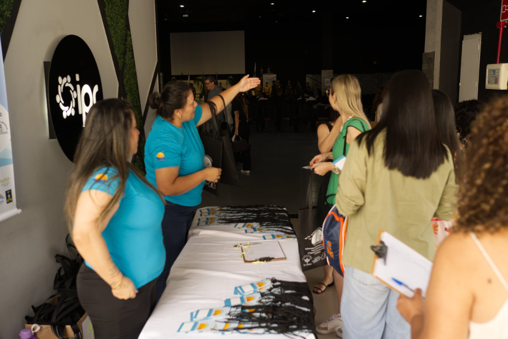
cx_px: 254
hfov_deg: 54.4
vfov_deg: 37.9
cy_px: 170
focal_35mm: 35
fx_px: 494
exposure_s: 1/100
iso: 200
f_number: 3.2
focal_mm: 35
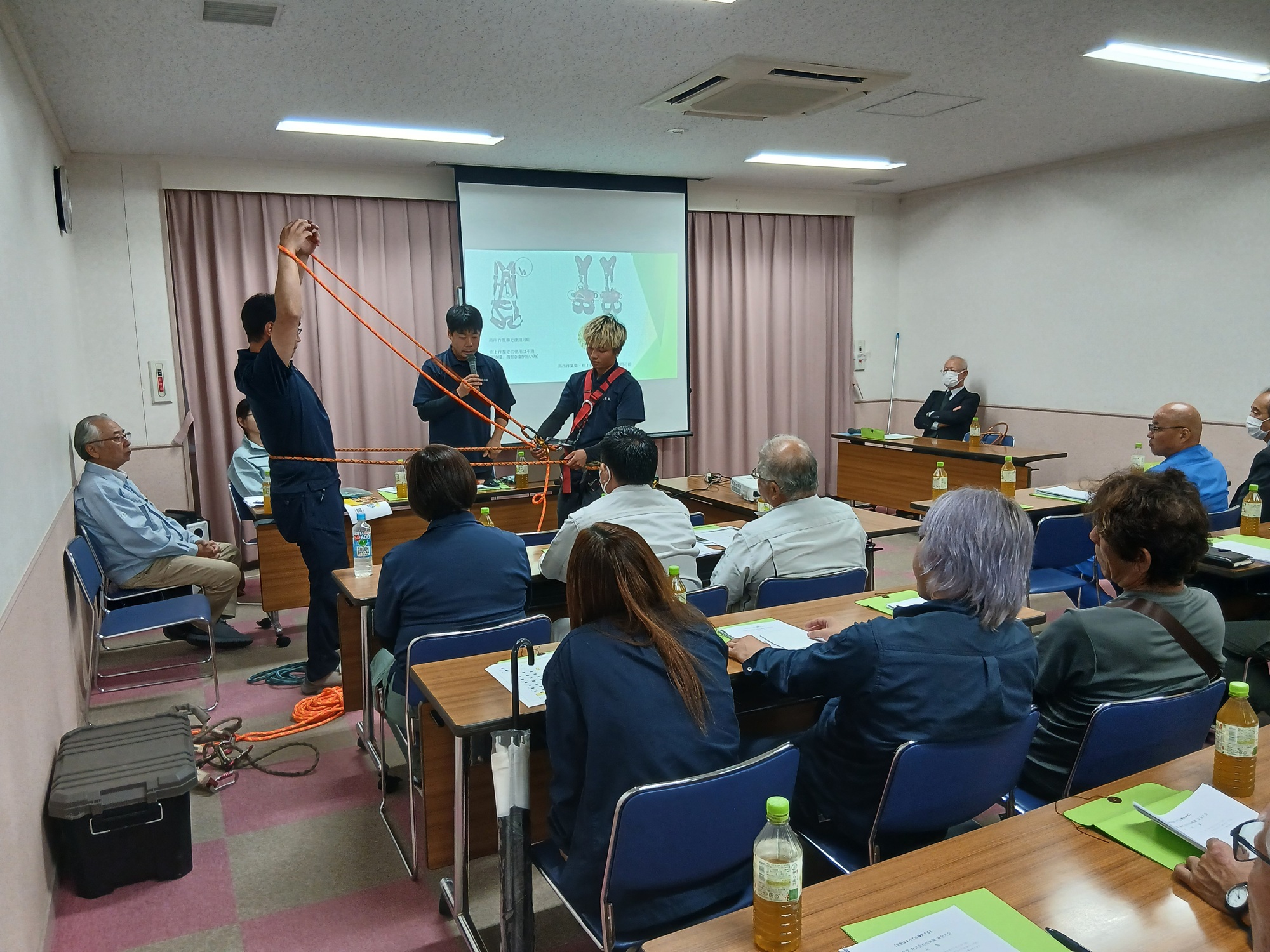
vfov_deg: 53.1
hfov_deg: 67.3
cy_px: 476
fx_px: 954
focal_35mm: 26
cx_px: 635
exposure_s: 1/50
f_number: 1.8
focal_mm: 3.86
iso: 125
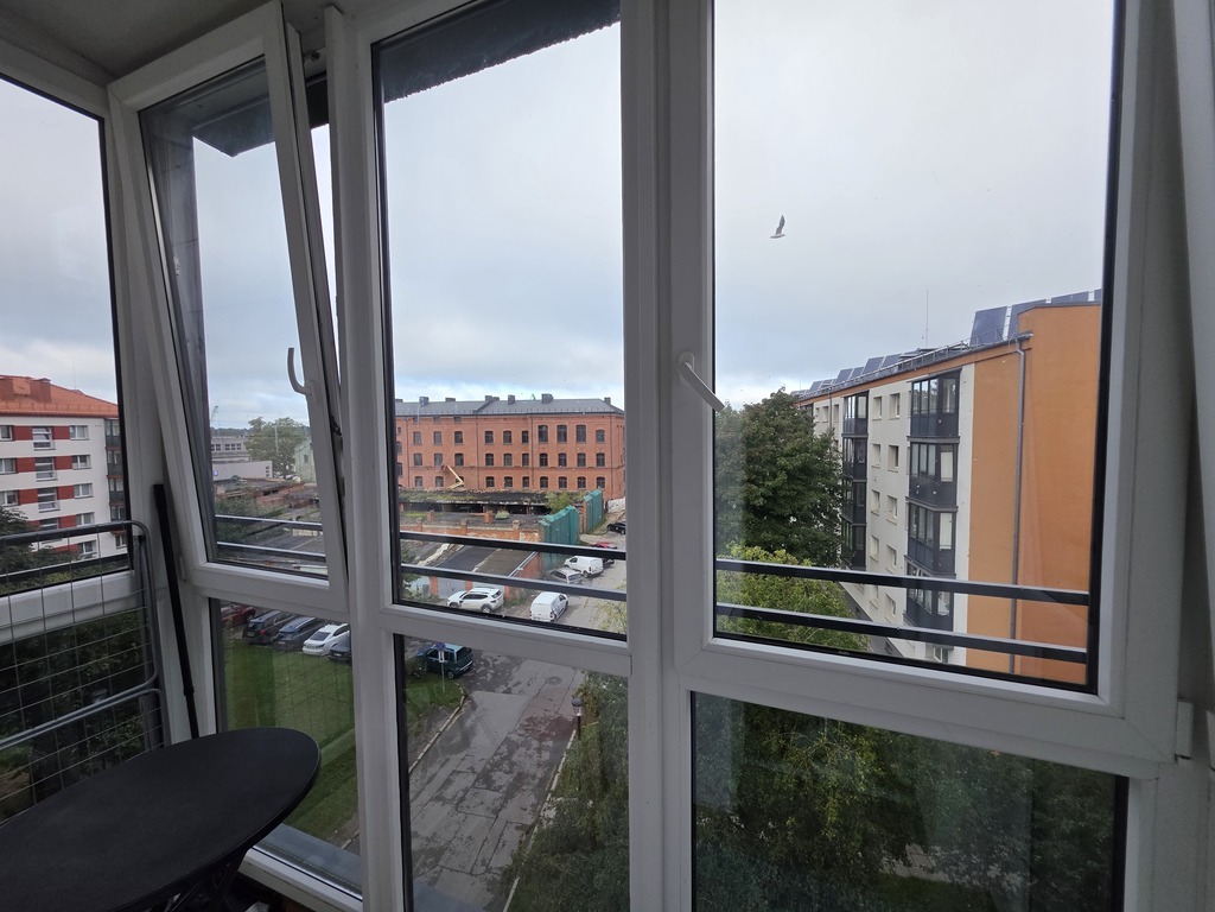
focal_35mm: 13
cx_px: 608
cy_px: 456
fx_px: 456
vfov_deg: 89.9
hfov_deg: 106.2
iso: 125
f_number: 1.9
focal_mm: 2.2
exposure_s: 1/2000
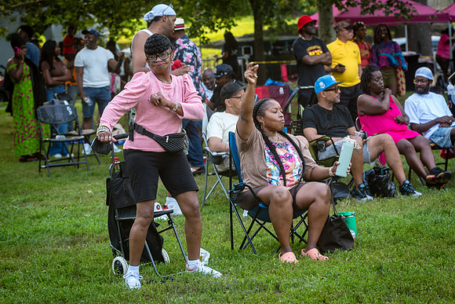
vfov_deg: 11.5
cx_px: 243
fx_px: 1506
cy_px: 152
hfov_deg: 17.2
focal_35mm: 119
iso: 500
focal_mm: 100
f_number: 4.5
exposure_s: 1/160
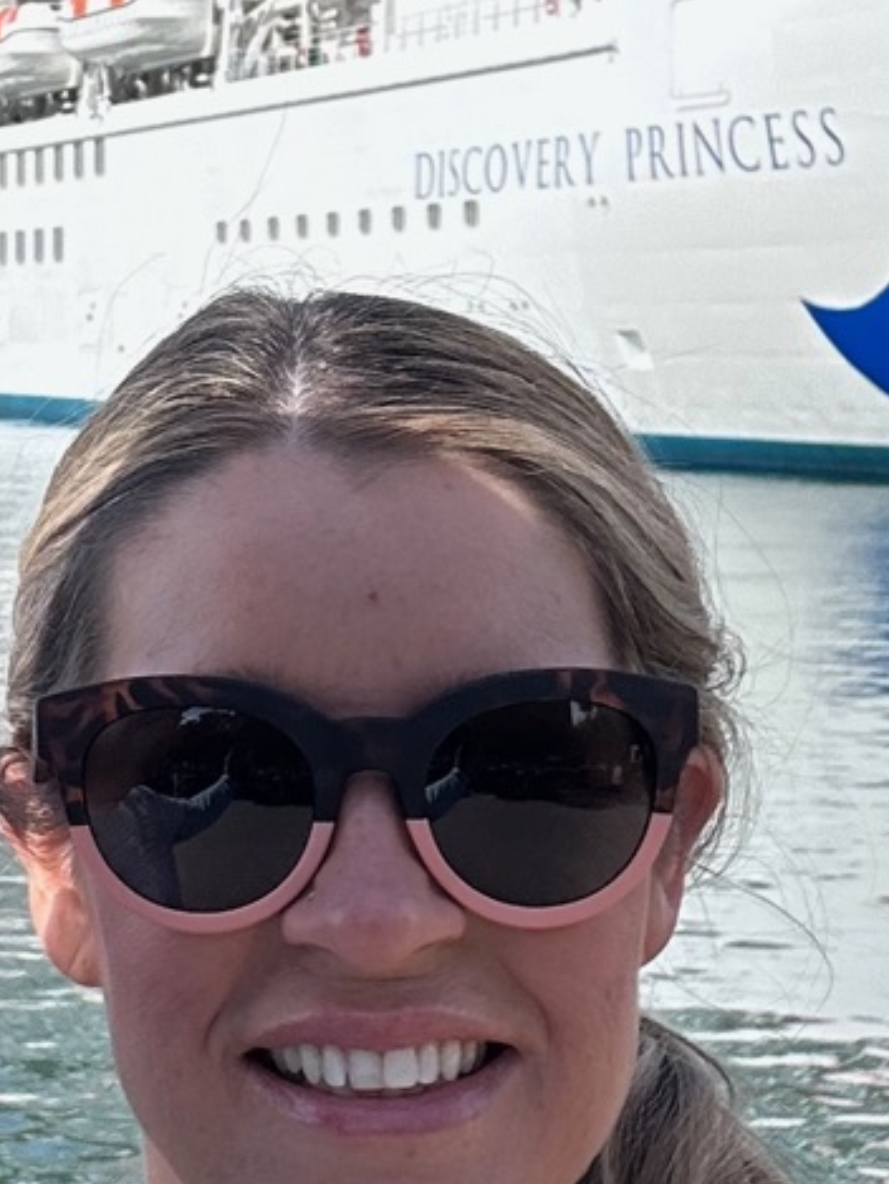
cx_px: 145
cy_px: 280
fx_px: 3286
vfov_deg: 20.3
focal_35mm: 96
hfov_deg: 15.3
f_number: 1.9
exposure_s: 1/702
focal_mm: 2.69
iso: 25
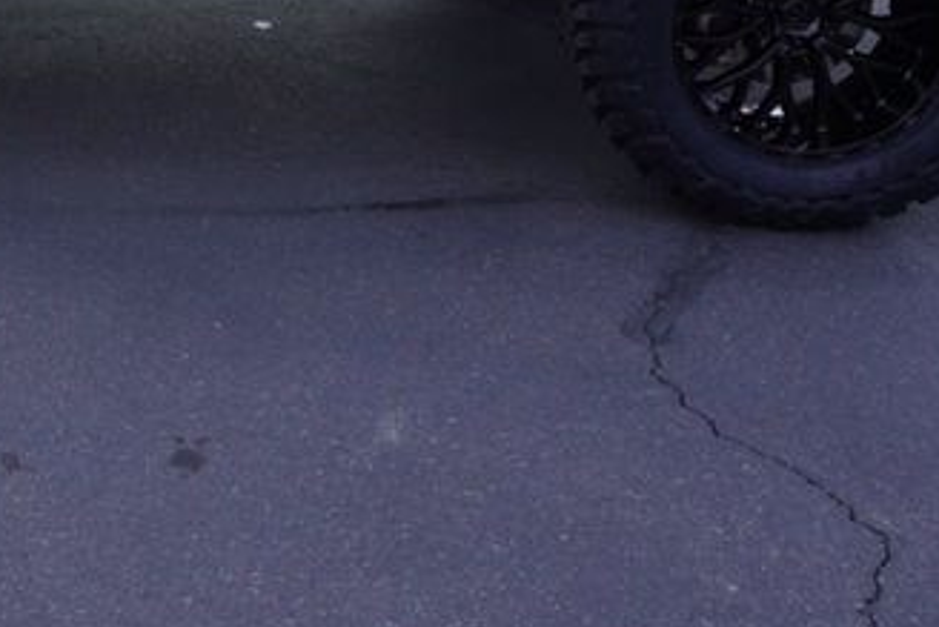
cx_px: -177
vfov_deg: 16.9
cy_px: -240
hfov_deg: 24.5
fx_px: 1957
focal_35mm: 75
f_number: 9
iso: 100
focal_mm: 16
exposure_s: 1/125
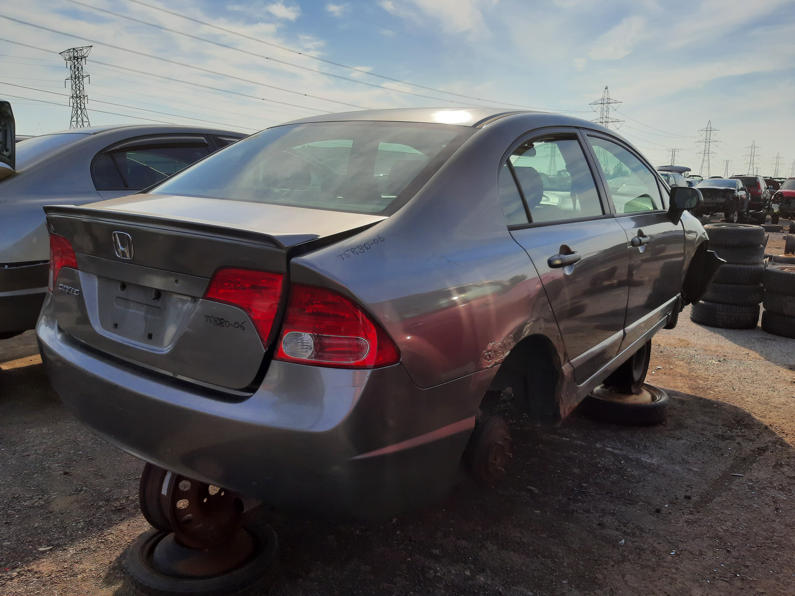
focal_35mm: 26
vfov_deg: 53.1
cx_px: 398
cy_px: 298
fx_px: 597
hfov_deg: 67.3
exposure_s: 1/1812
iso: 40
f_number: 1.7
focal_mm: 3.92
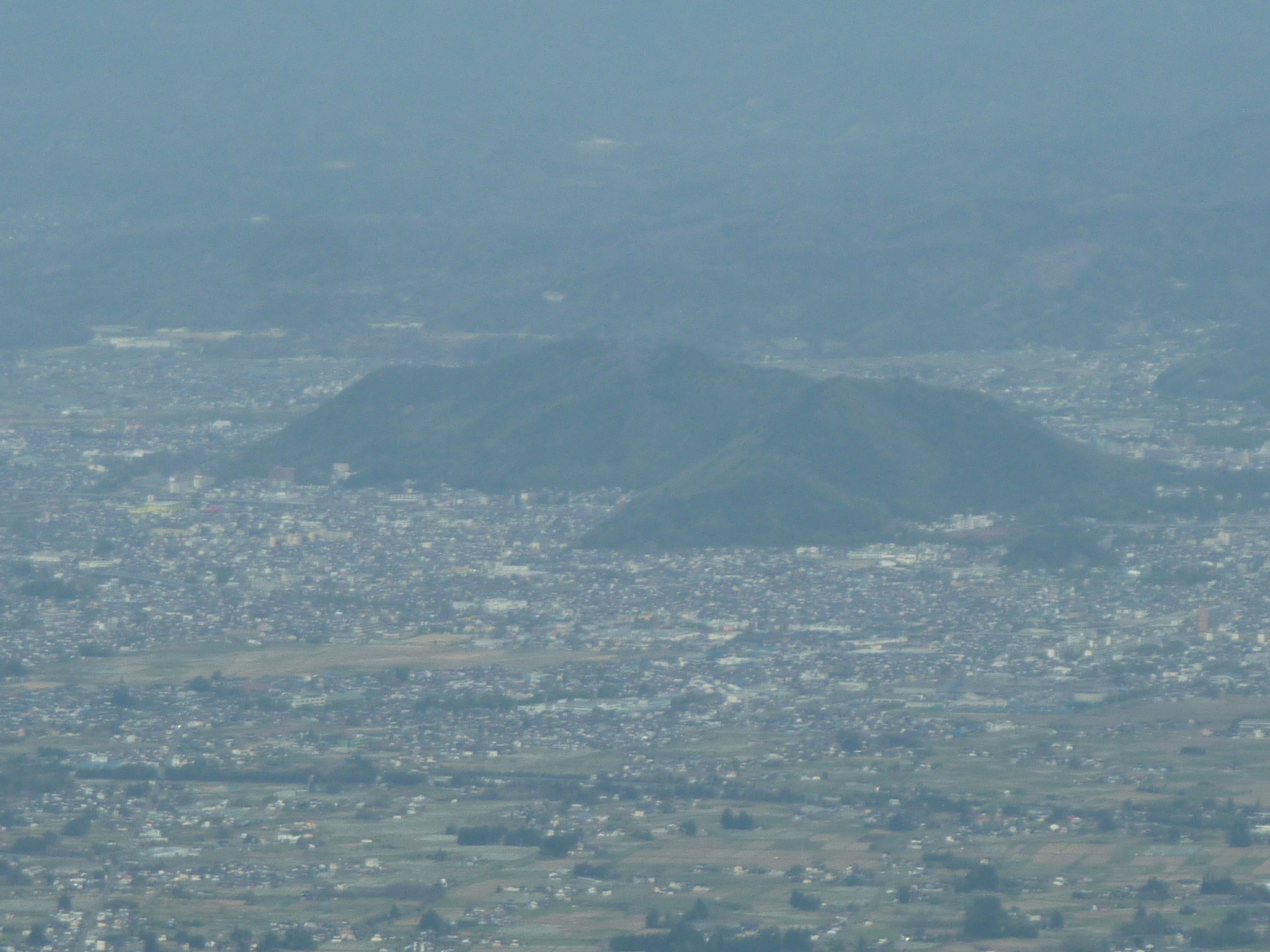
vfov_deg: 4.9
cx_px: 635
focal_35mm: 305
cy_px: 476
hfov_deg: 6.5
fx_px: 11190
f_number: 5.6
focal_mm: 27.8
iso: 80
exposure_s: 1/640
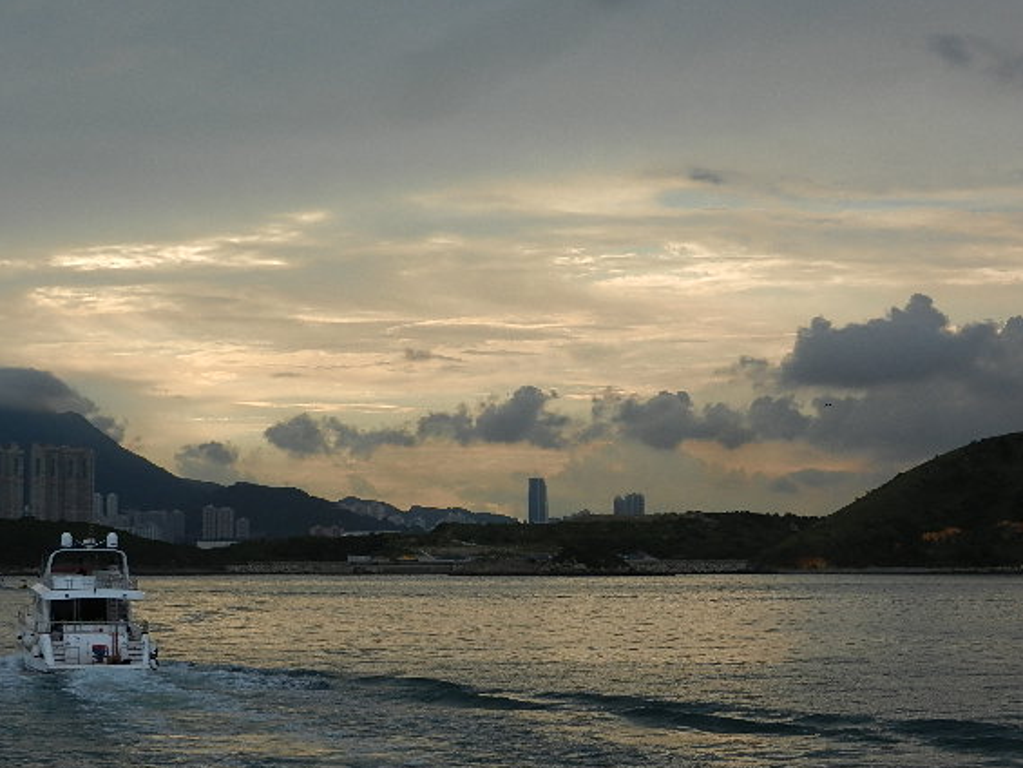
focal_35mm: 77
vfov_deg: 19.1
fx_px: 2276
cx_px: 491
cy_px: 429
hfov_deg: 25.3
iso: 160
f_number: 4.6
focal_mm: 12.3
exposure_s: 1/400
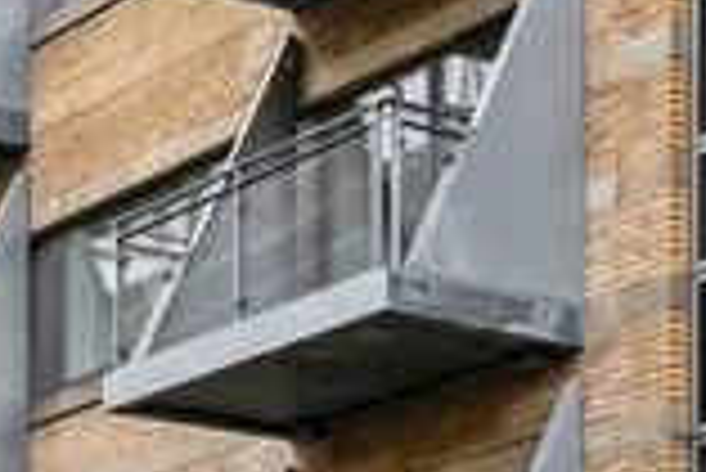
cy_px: 369
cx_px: -387
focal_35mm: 133
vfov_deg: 10.3
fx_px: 2611
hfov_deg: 14.3
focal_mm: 29
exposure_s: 1/250
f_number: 8
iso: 400
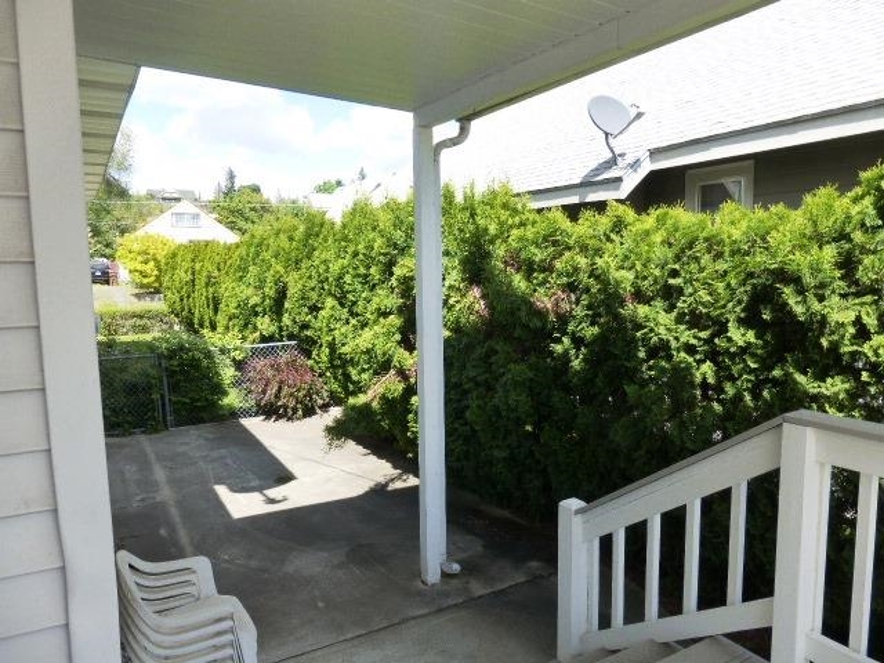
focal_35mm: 24
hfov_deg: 71.6
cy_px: 332
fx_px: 613
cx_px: 442
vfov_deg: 56.8
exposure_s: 1/320
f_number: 4
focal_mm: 4.3
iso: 160
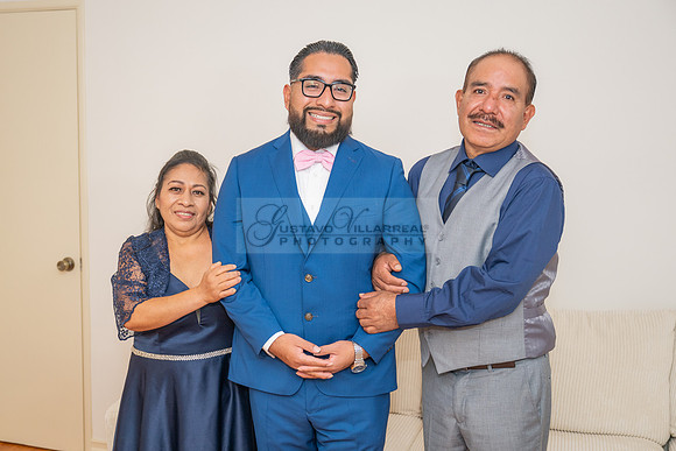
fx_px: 827
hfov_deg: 44.3
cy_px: 241
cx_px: 294
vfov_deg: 30.5
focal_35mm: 44
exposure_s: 1/160
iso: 400
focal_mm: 39
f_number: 3.2
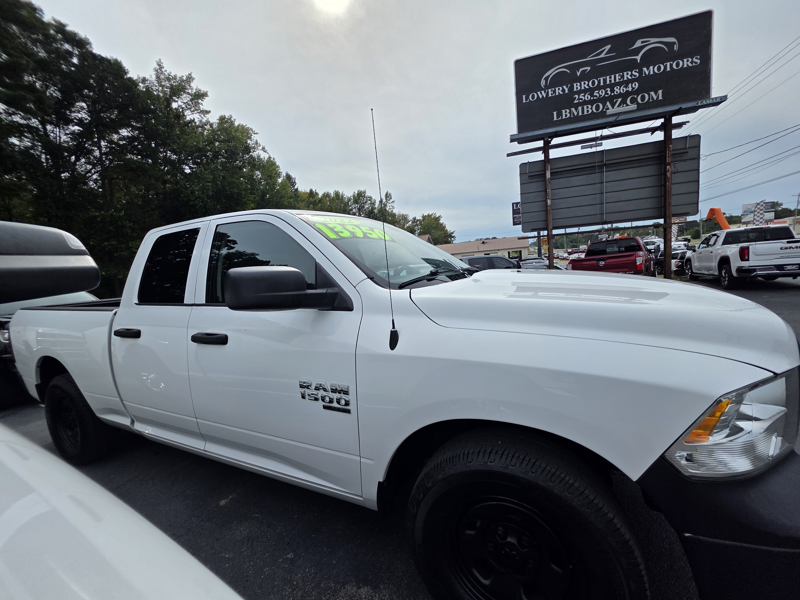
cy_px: 300
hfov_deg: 106.2
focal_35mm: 13
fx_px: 300
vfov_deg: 89.9
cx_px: 400
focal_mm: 2.2
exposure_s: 1/3255
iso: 40
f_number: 1.9
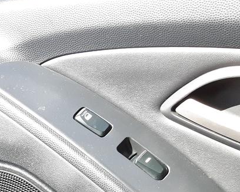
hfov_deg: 18.4
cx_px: -94
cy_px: 212
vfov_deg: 15.7
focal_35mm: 95
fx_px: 674
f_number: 1.9
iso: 64
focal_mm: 3.7
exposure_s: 1/100
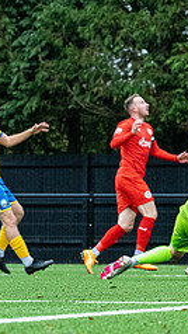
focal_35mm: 446
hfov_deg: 2.7
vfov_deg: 4.8
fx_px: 3950
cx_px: 220
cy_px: 35
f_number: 6.3
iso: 10000
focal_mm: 135
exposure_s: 1/1000
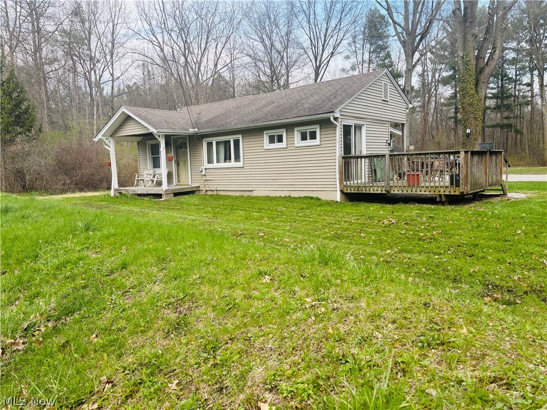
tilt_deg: -4.9
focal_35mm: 26
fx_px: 411
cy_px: 205
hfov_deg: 67.3
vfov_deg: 53.1
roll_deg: +2.5
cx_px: 274
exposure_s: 1/654
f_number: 1.6
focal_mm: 5.96
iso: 50
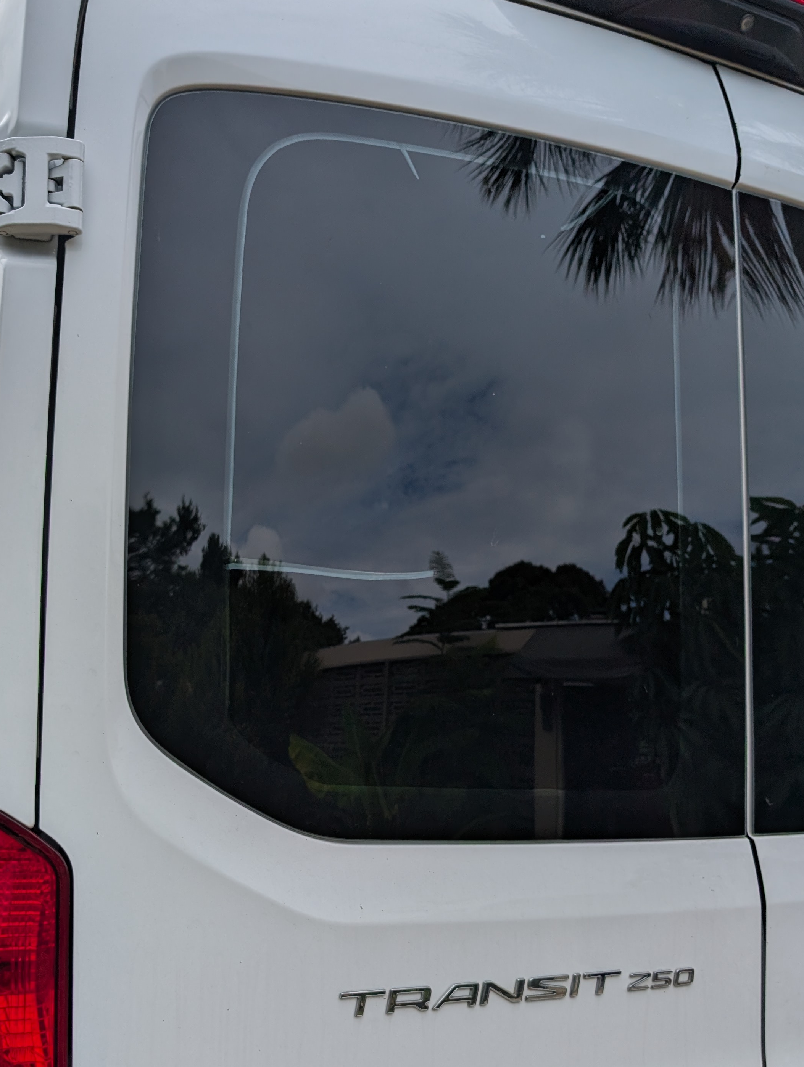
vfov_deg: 51.5
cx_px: 294
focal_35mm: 35
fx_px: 1081
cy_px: 721
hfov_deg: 40.5
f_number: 1.68
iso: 23
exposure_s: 1/1783
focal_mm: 6.9
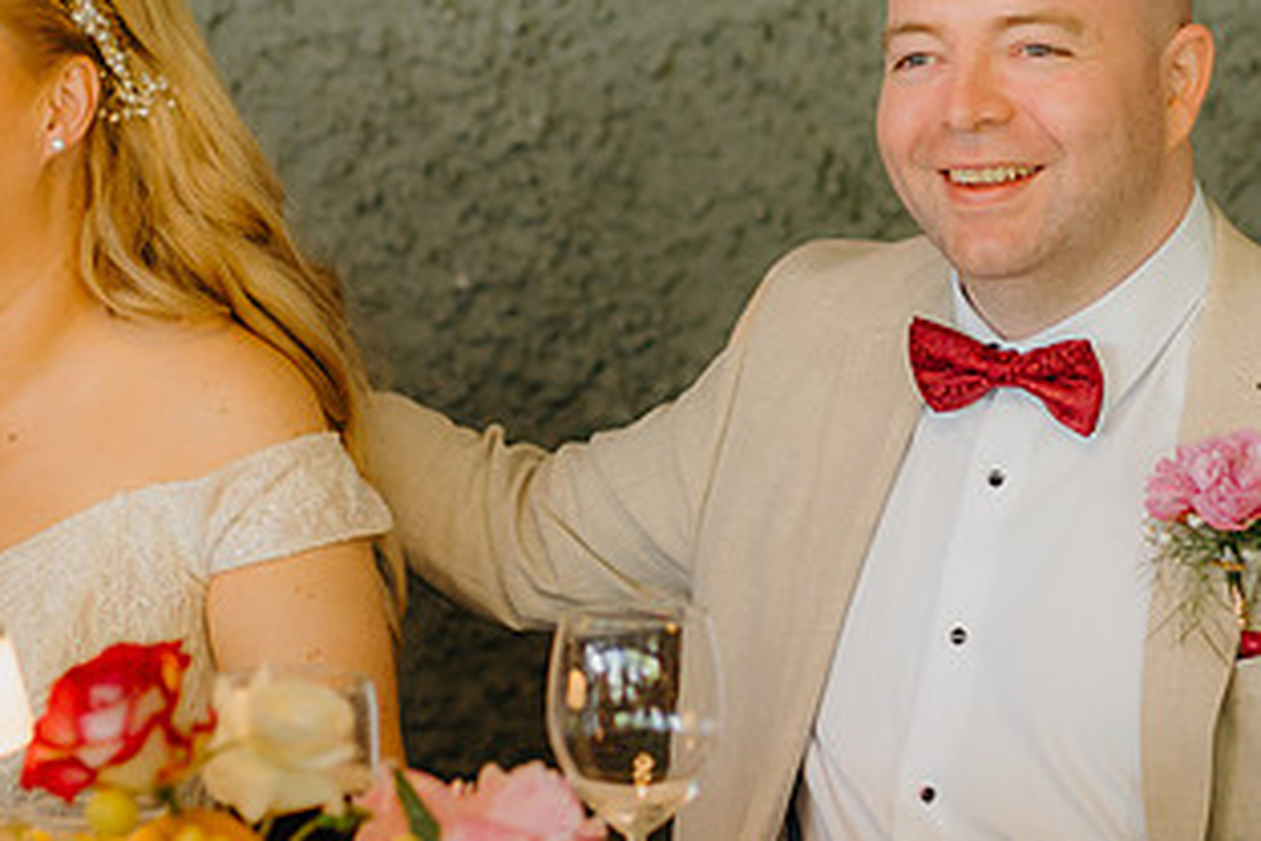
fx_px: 8266
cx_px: 723
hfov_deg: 8.7
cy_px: 321
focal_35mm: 236
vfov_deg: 5.8
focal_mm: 85
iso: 800
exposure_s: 1/200
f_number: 2.2
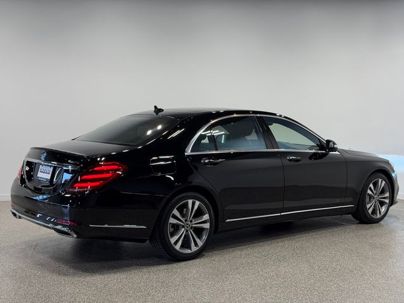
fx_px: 560
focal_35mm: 48
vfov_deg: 30.3
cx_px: 202
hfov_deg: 39.7
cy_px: 152
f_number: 1.78
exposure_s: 1/254
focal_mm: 6.76
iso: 64
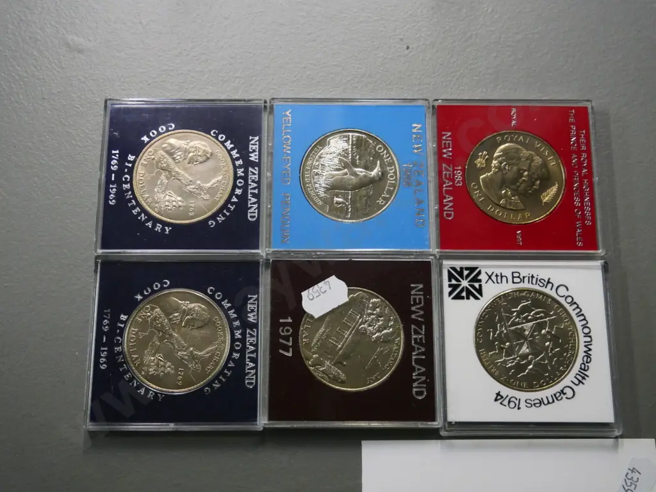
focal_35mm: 44
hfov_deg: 42.9
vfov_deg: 32.9
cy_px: 246
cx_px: 328
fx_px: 834
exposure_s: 1/250
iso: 3200
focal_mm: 22
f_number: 4.2
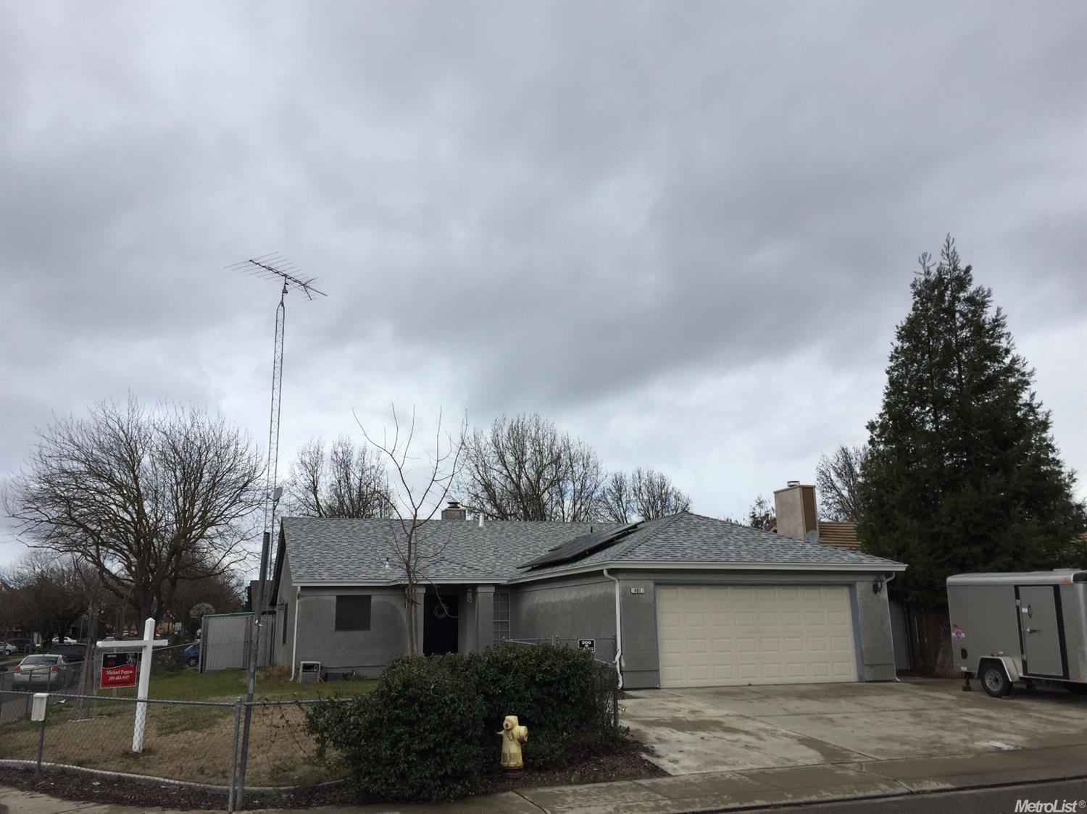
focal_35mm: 29
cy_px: 407
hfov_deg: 61.7
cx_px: 544
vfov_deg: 48.2
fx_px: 910
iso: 32
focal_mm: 4.15
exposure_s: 1/1522
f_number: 2.2
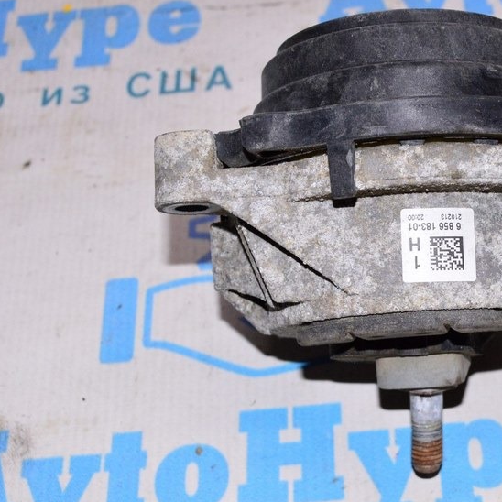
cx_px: 418
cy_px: 242
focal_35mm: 74
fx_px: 1211
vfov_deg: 23.4
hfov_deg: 23.0
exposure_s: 1/200
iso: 1600
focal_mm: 31
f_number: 8
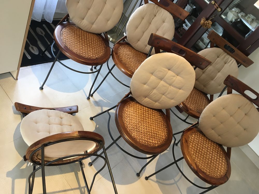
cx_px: 130
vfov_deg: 48.2
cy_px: 97
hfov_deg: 61.7
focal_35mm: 29
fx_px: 217
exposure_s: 1/33
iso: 100
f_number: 2.2
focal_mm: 4.15
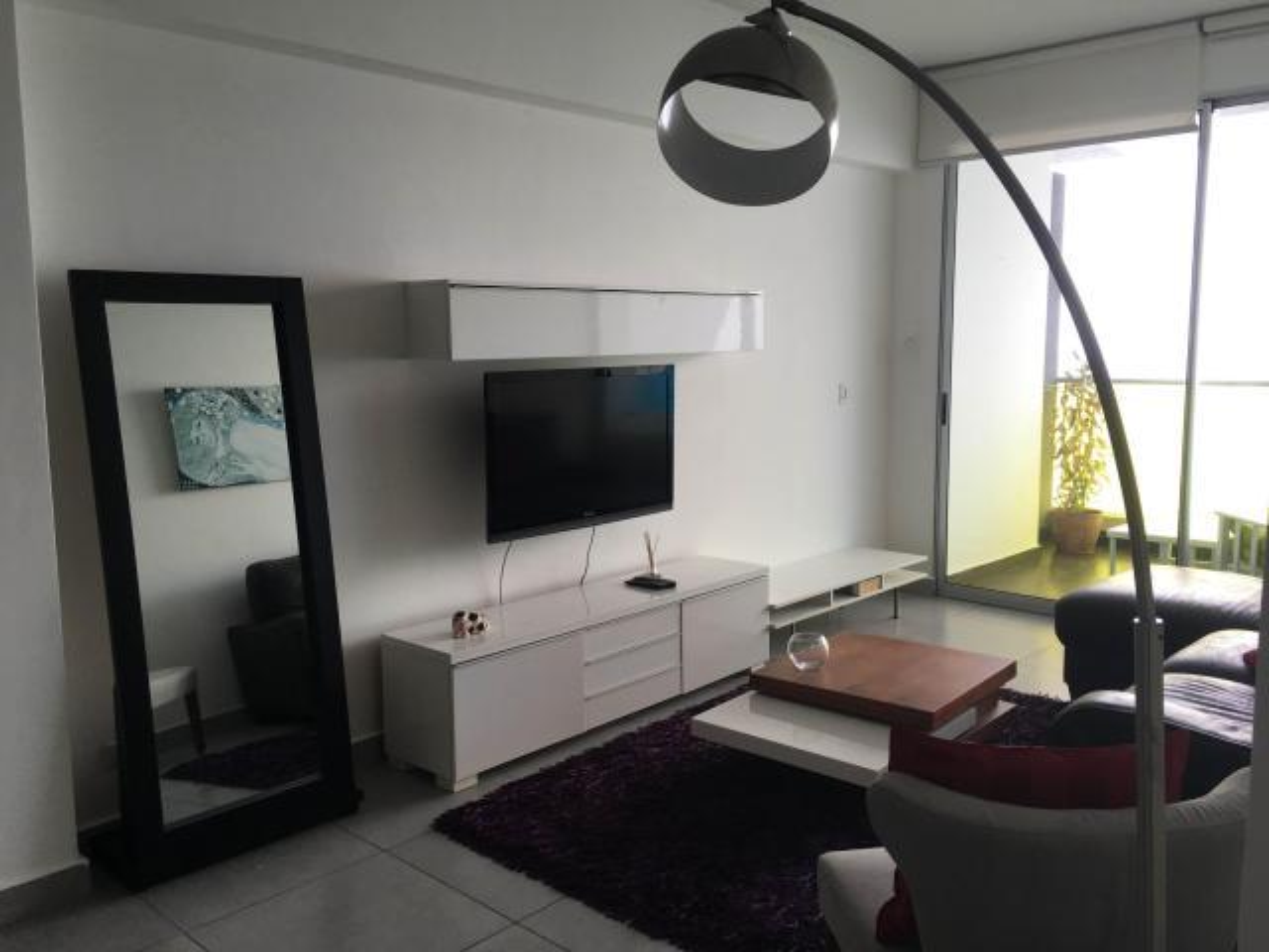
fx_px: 1063
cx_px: 634
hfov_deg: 61.7
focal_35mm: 29
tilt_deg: -7.2
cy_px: 476
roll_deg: +0.8
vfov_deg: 48.2
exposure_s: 1/120
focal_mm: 4.15
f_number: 2.2
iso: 32
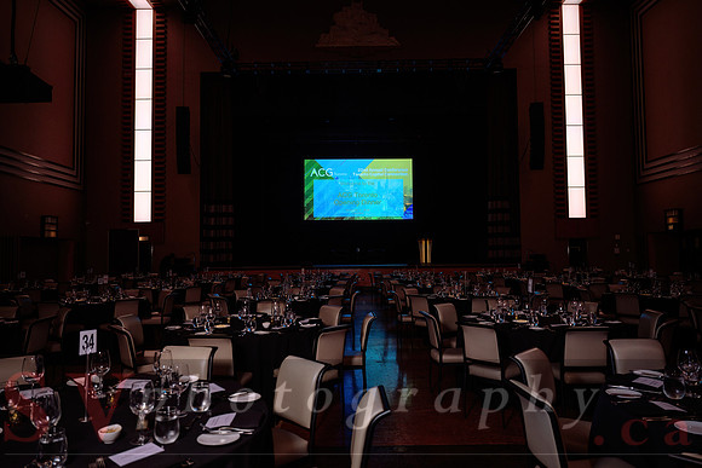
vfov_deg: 49.6
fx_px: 507
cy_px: 234
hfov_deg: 69.4
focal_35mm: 26
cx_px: 351
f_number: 3.5
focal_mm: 26
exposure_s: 1/50
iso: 500
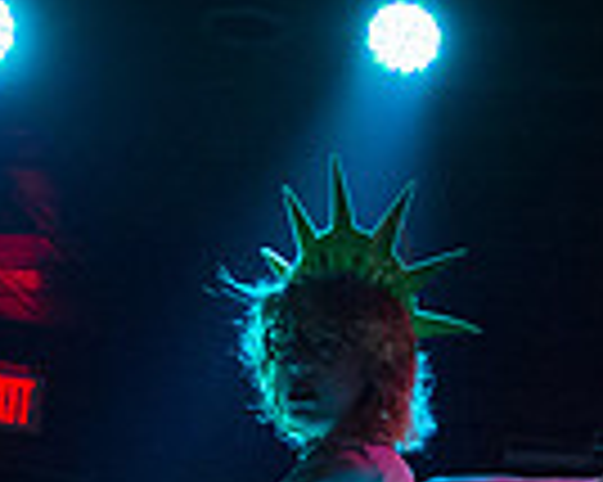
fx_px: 1997
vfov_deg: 13.0
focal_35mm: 112
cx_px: 387
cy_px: 718
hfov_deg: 17.1
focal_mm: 24
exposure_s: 1/320
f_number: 2.8
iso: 5000
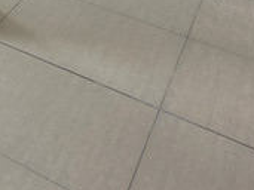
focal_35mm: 82
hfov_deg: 17.2
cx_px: -257
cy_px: -226
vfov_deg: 14.1
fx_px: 601
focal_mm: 2.2
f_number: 1.9
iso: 32
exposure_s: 1/120
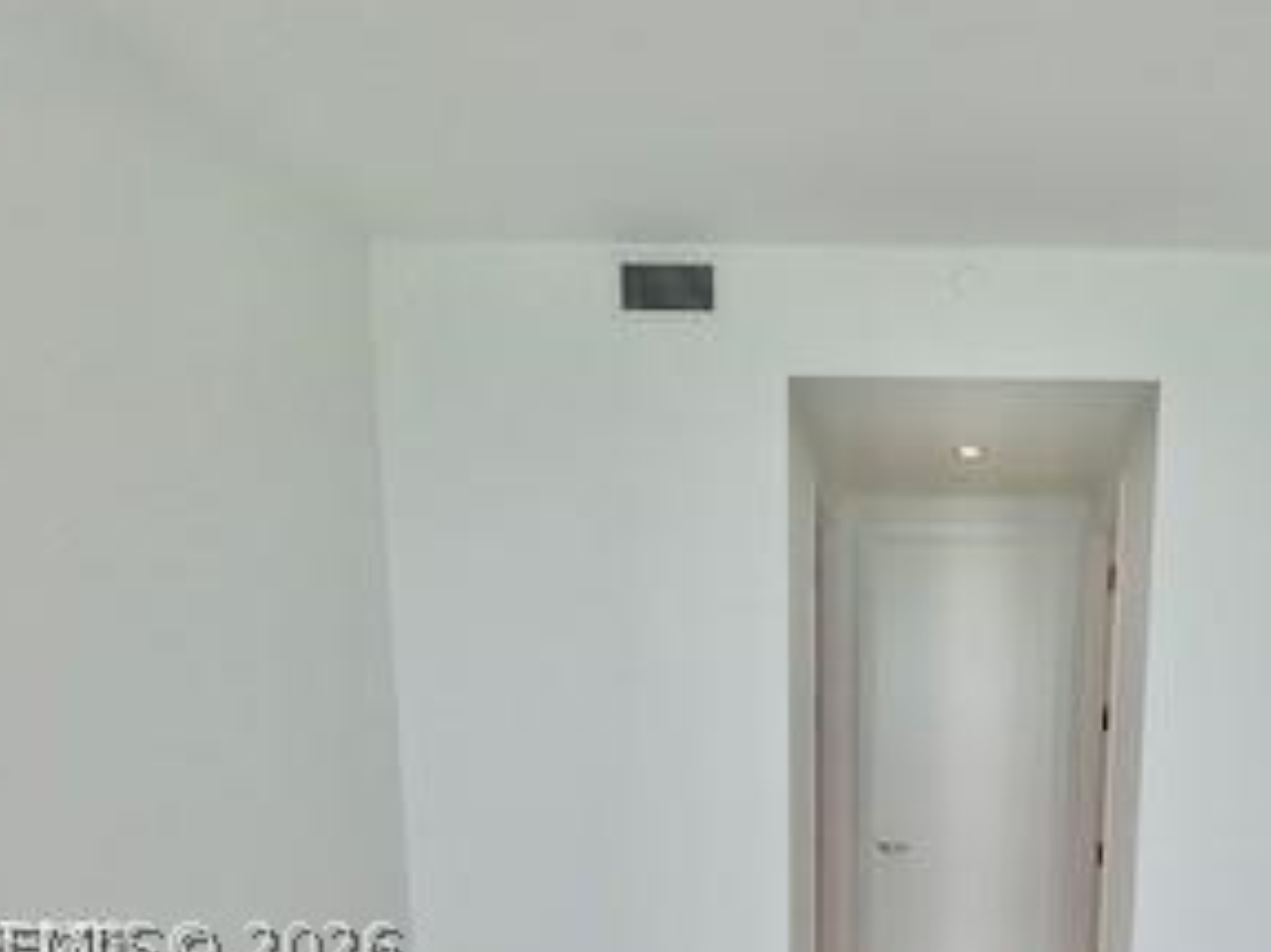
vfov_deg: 42.0
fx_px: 1064
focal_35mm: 29
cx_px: 930
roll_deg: -0.5
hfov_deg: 58.9
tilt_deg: -9.3
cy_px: 943
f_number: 1.8
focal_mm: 1.57
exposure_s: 1/203
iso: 32
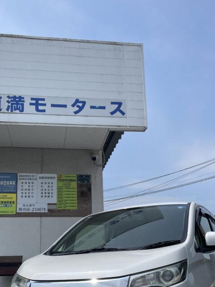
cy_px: 195
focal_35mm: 42
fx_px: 348
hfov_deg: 34.3
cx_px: 97
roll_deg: +1.0
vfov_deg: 44.1
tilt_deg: +13.9
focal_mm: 4.2
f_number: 1.6
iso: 32
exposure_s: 1/5556
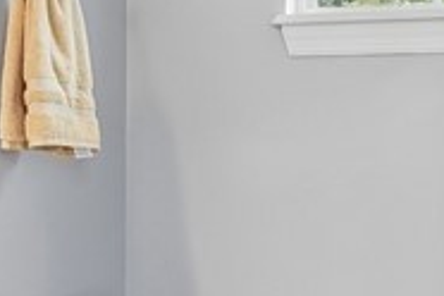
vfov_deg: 19.4
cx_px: 220
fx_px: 863
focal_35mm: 70
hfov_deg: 28.8
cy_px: 130
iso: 400
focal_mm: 12
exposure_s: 1/30
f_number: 8
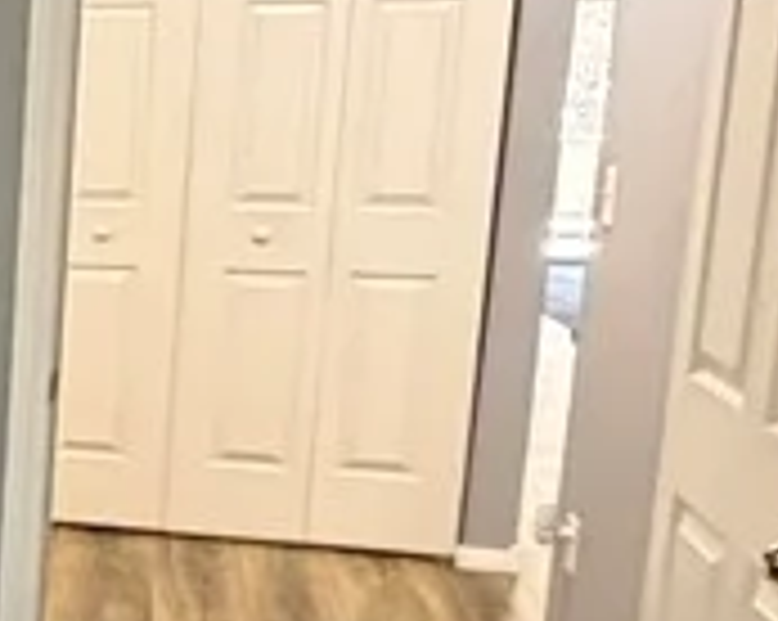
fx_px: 1863
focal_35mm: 81
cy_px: 364
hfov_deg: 17.1
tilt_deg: -11.3
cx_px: -791
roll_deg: +1.2
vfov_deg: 18.9
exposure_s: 1/60
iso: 500
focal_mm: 2.22
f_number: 2.2
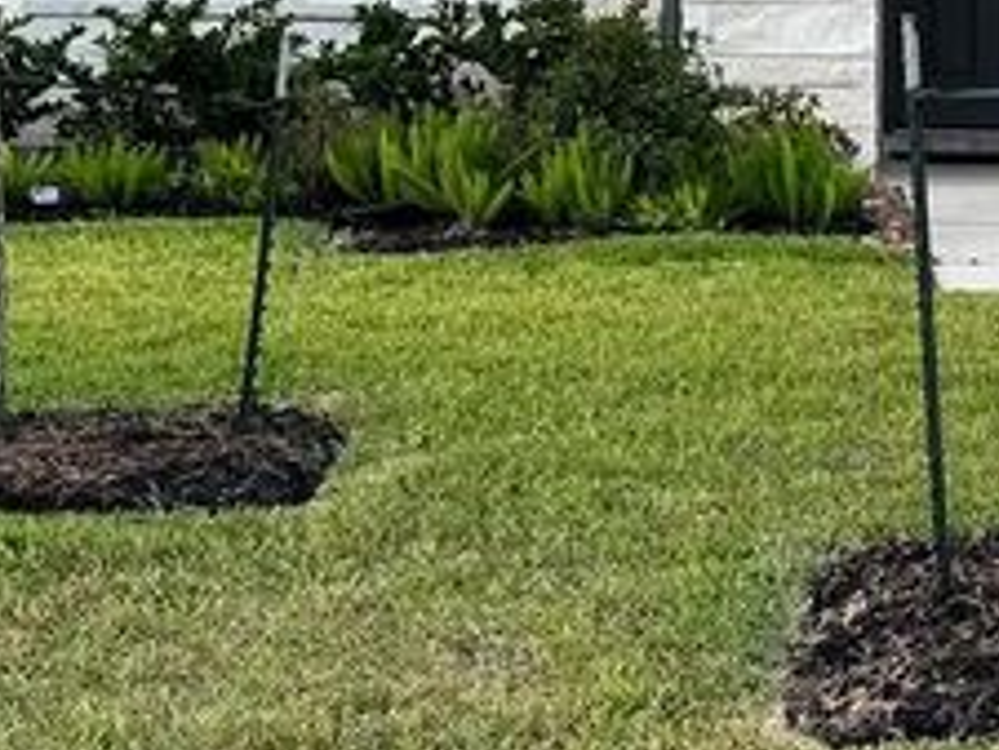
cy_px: 200
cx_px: 1225
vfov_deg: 13.6
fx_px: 3147
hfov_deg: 17.2
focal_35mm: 109
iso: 64
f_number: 1.78
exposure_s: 1/121
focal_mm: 6.86
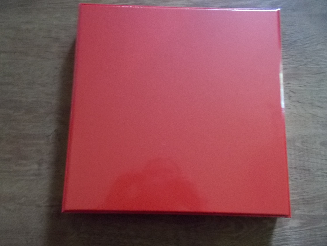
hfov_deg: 61.7
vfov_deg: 48.2
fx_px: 274
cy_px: 123
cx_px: 164
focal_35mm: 29
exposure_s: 1/10
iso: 400
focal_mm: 4.1
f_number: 3.3
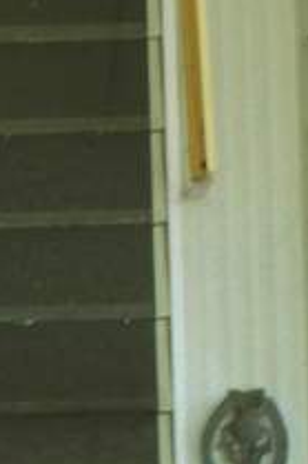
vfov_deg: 8.9
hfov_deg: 5.8
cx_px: -255
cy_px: 482
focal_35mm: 231
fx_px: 2969
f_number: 4.9
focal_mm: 10.3
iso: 80
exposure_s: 1/50
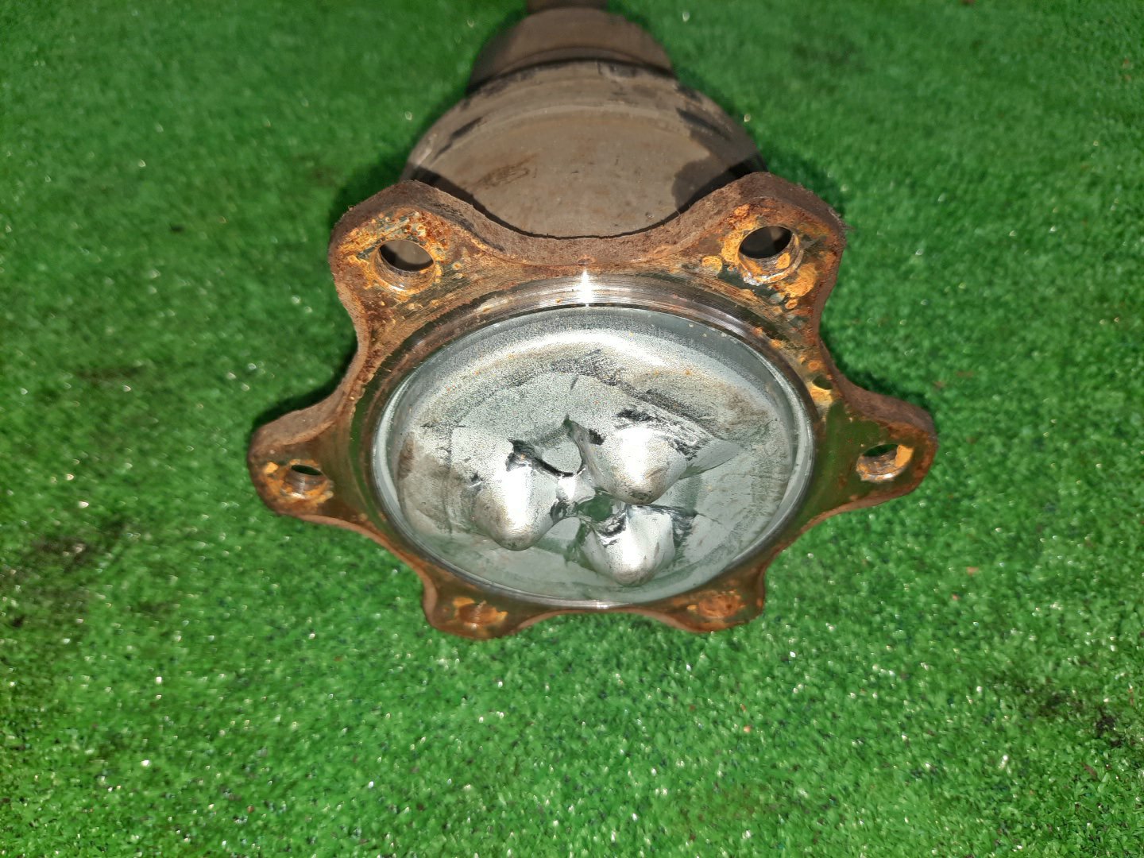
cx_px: 572
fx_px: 826
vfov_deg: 54.9
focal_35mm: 25
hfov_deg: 69.4
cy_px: 429
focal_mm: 4.6
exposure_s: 1/50
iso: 262
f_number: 2
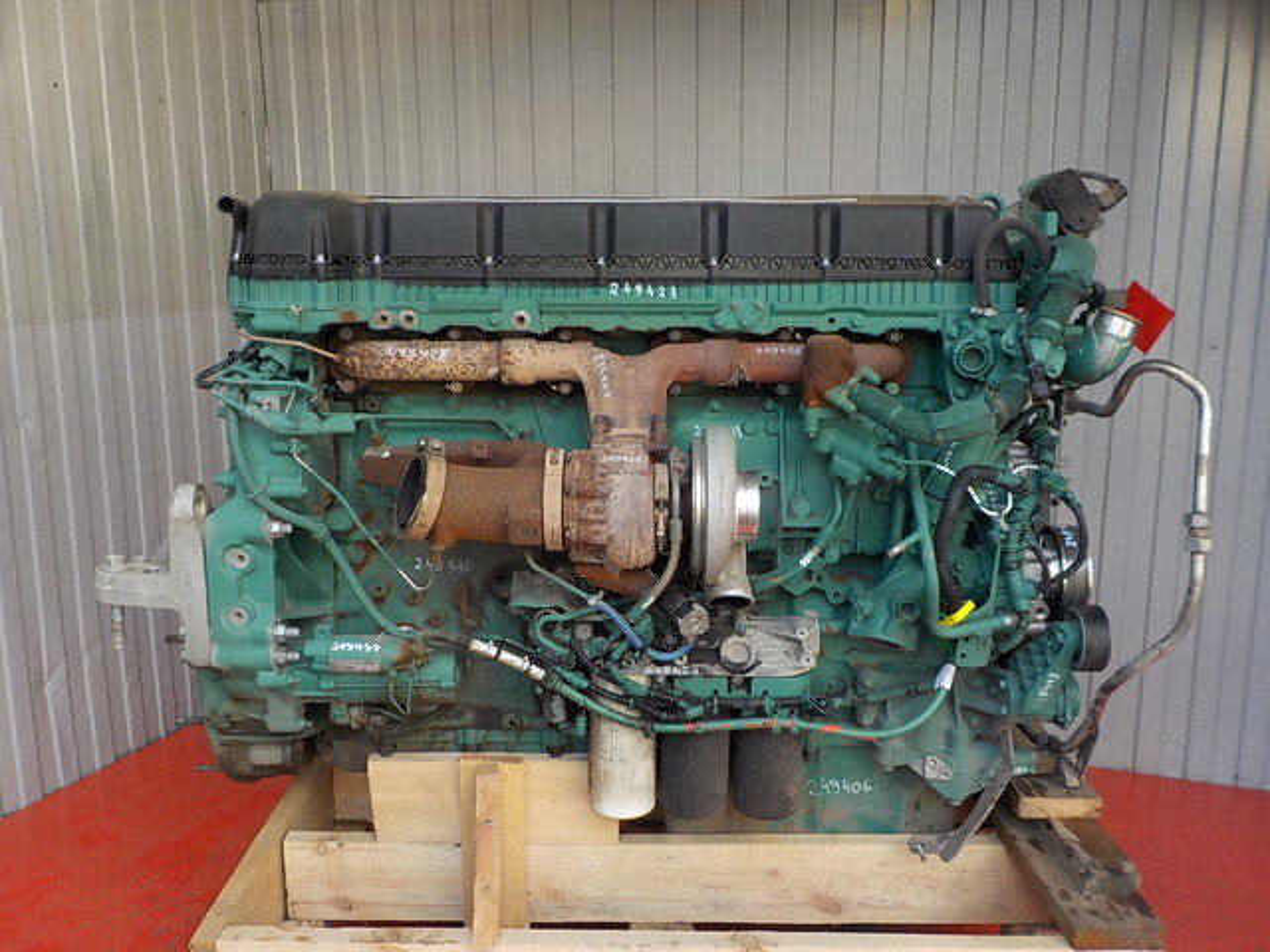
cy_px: 476
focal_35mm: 30
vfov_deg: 46.8
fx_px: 1101
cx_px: 635
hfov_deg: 60.0
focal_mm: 4.1
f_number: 3.3
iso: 125
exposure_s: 1/100
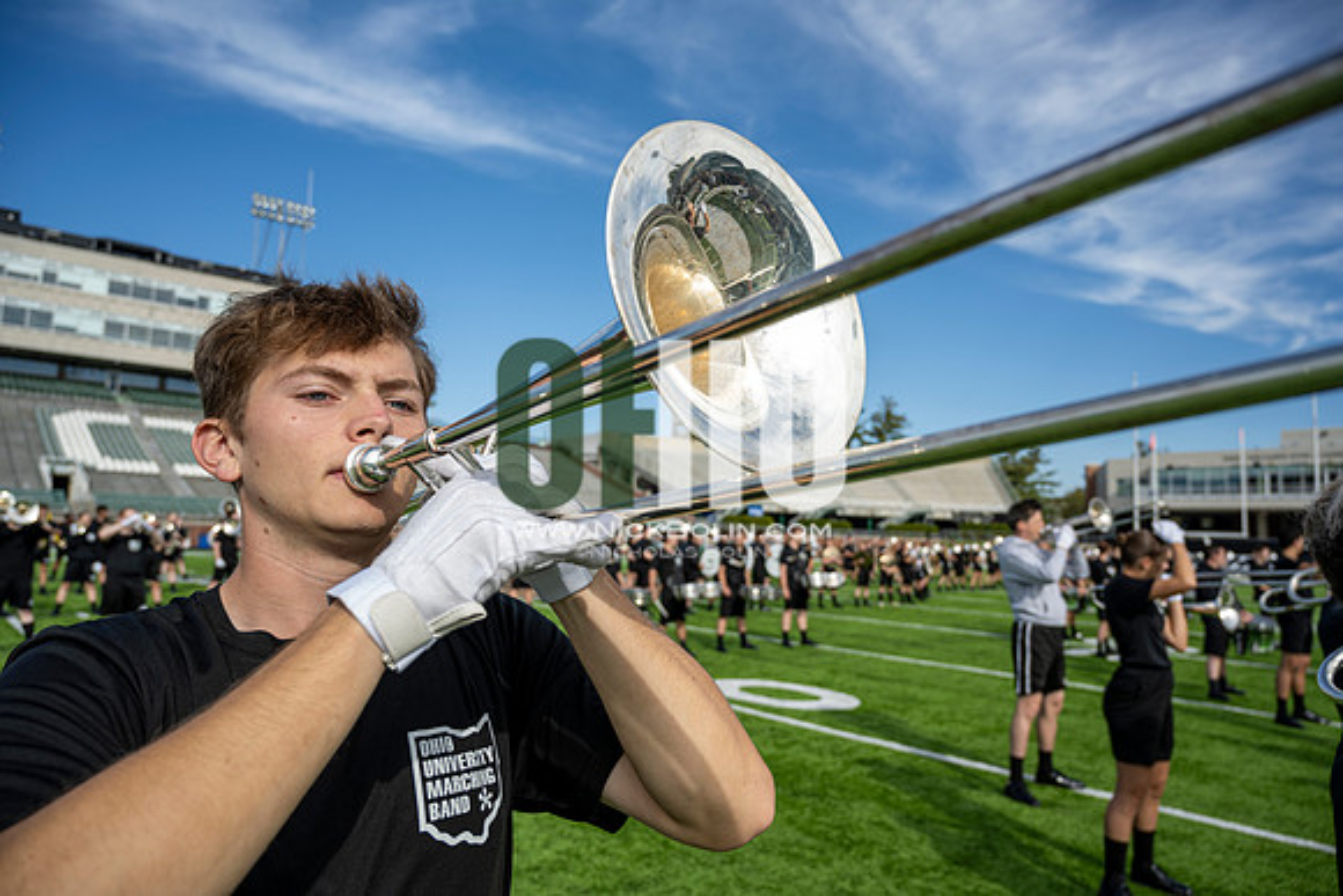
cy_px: 448
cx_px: 672
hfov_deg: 73.7
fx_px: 896
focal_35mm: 24
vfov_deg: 53.2
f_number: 4.5
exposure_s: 1/250
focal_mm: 24
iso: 40
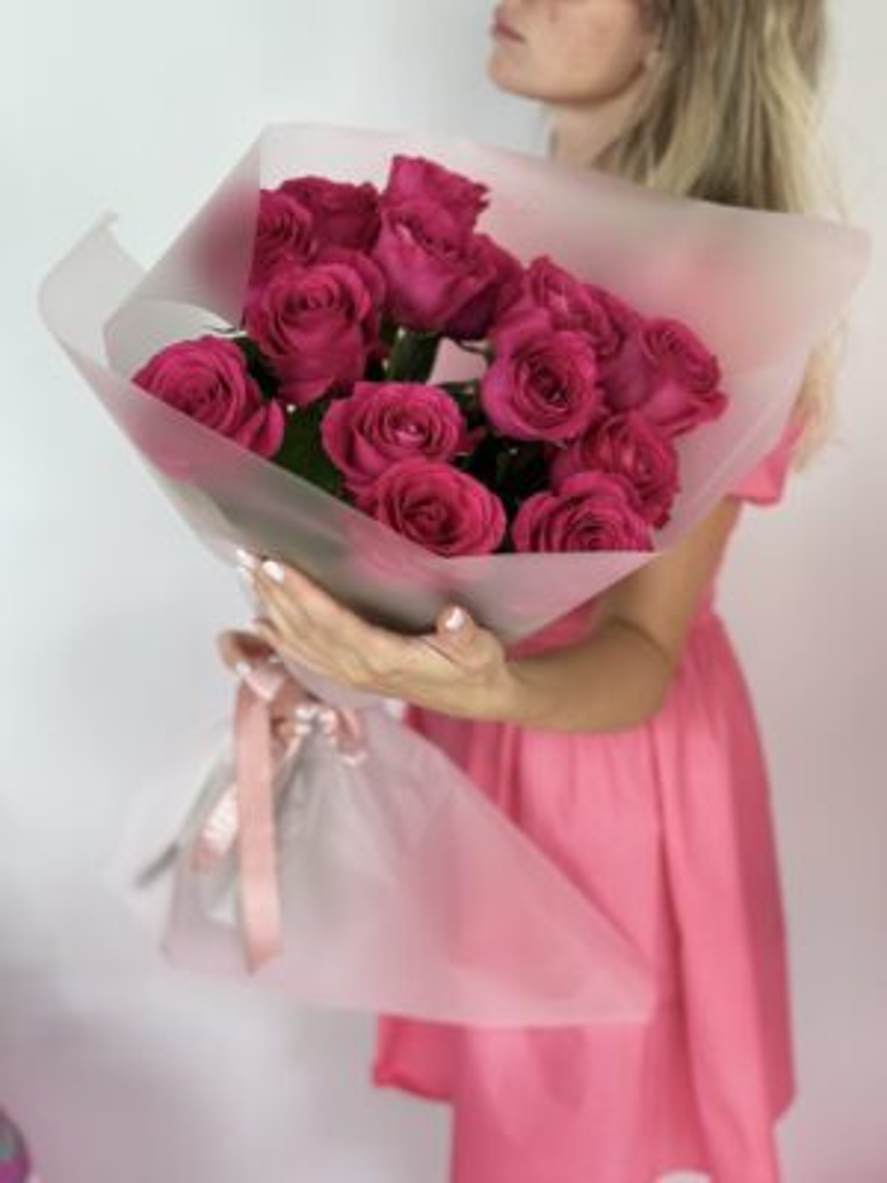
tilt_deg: -20.5
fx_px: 1640
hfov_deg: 30.3
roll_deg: +1.3
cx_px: 444
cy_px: 592
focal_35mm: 48
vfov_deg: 39.7
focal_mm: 6.86
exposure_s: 1/147
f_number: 1.78
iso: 80
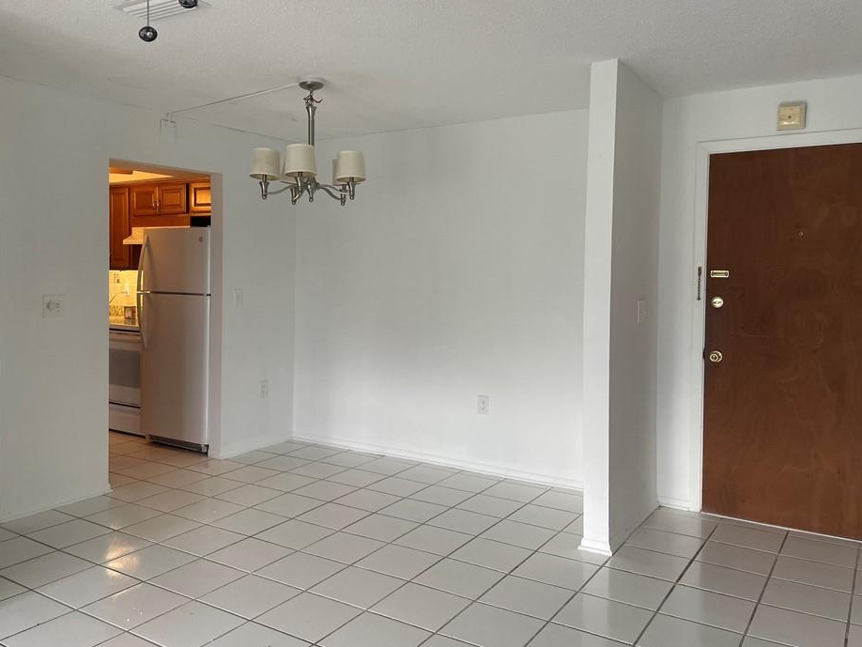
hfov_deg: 61.5
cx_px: 386
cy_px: 293
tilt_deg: -1.2
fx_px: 722
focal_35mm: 29
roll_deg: -0.3
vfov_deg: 48.2
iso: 100
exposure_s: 1/60
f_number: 1.6
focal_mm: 4.2
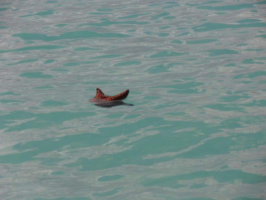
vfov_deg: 8.9
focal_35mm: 166
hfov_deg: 11.9
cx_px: 133
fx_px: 1276
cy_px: 100
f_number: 5.9
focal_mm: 29.4
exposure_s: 1/1000
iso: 80
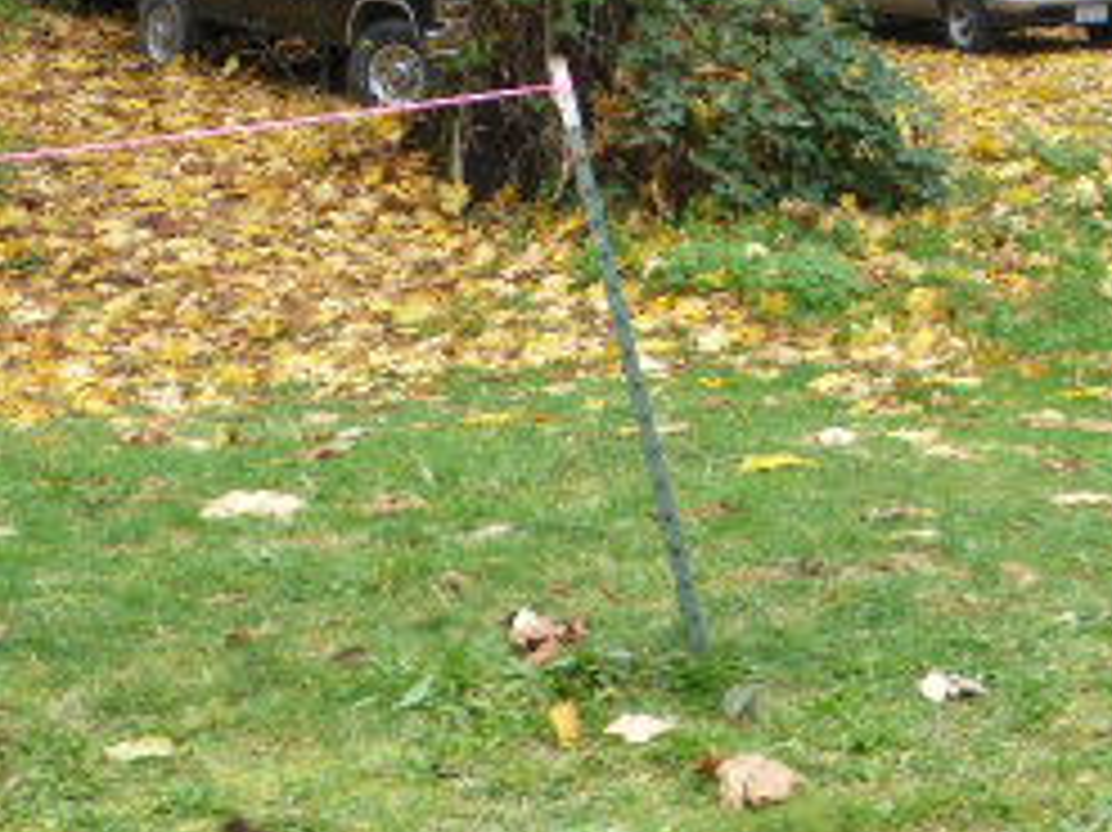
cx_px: 608
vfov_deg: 16.2
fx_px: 2826
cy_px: -139
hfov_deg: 22.3
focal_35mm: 88
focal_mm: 6.1
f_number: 3.7
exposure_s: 1/60
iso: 100
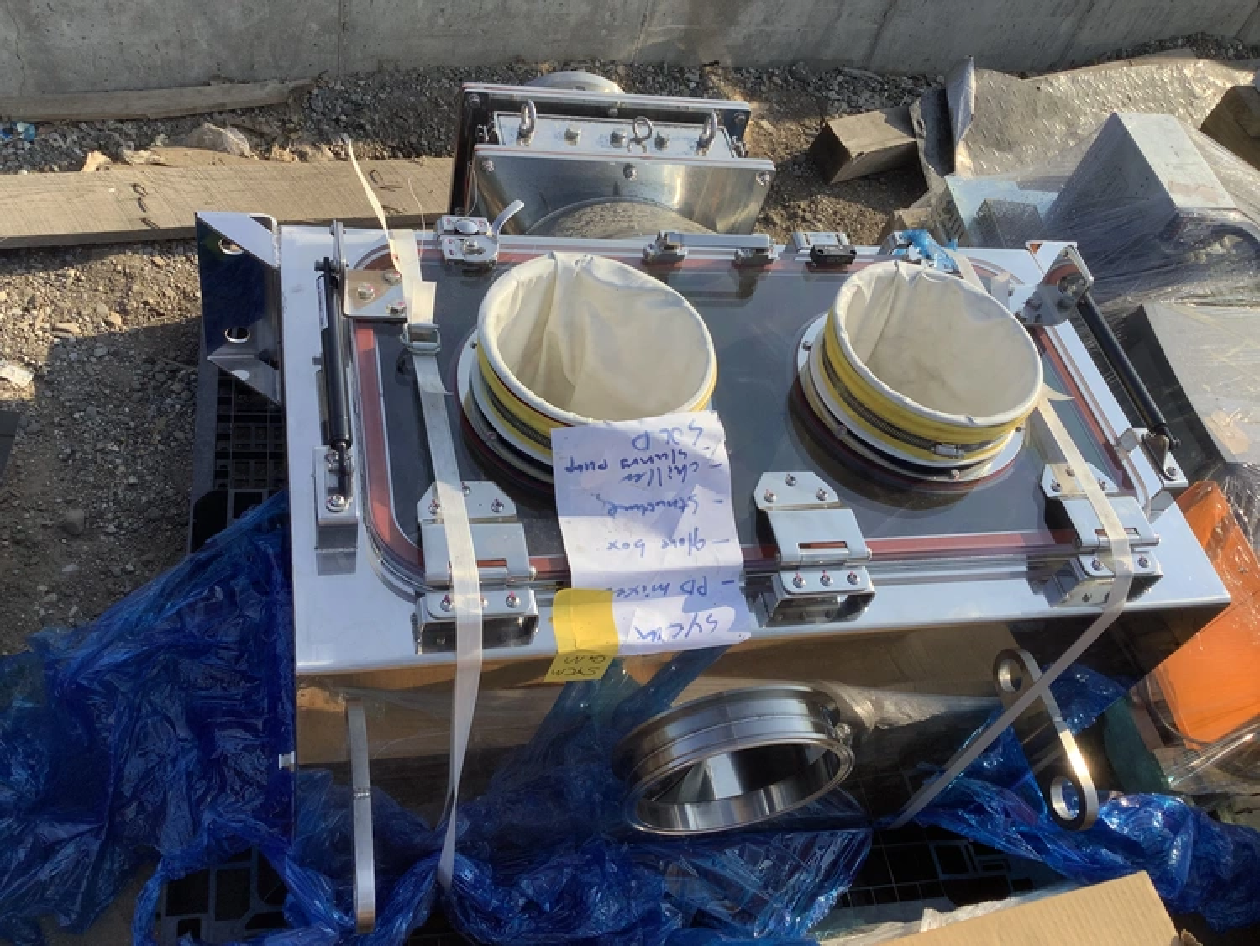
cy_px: 473
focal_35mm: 31
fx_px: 1129
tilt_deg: -50.2
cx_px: 630
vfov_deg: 45.5
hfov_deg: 58.3
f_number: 2.4
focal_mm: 3.3
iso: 25
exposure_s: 1/867
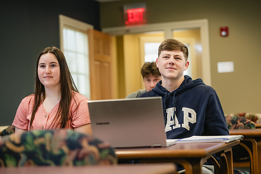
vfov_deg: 15.9
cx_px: 130
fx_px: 624
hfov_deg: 23.6
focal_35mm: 86
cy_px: 87
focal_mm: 86
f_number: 3.2
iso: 1600
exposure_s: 1/200
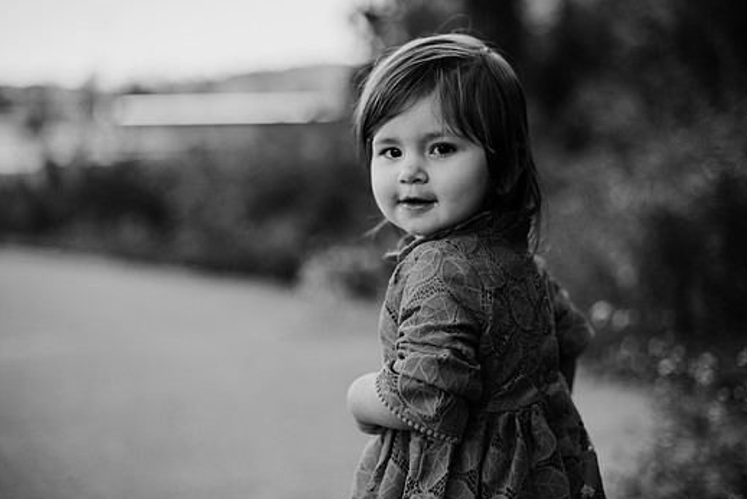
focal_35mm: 56
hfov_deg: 35.6
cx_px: 368
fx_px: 1163
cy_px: 266
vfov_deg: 24.2
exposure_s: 1/1000
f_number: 2
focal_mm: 50
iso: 160
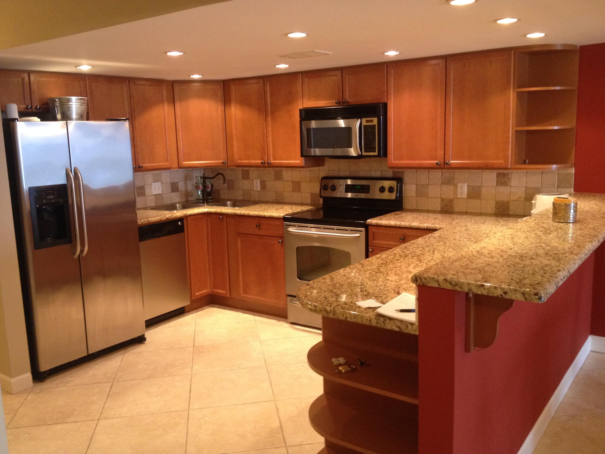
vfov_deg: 40.7
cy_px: 227
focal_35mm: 35
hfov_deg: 52.6
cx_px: 302
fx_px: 612
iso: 250
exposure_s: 1/20
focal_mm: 4.28
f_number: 2.4
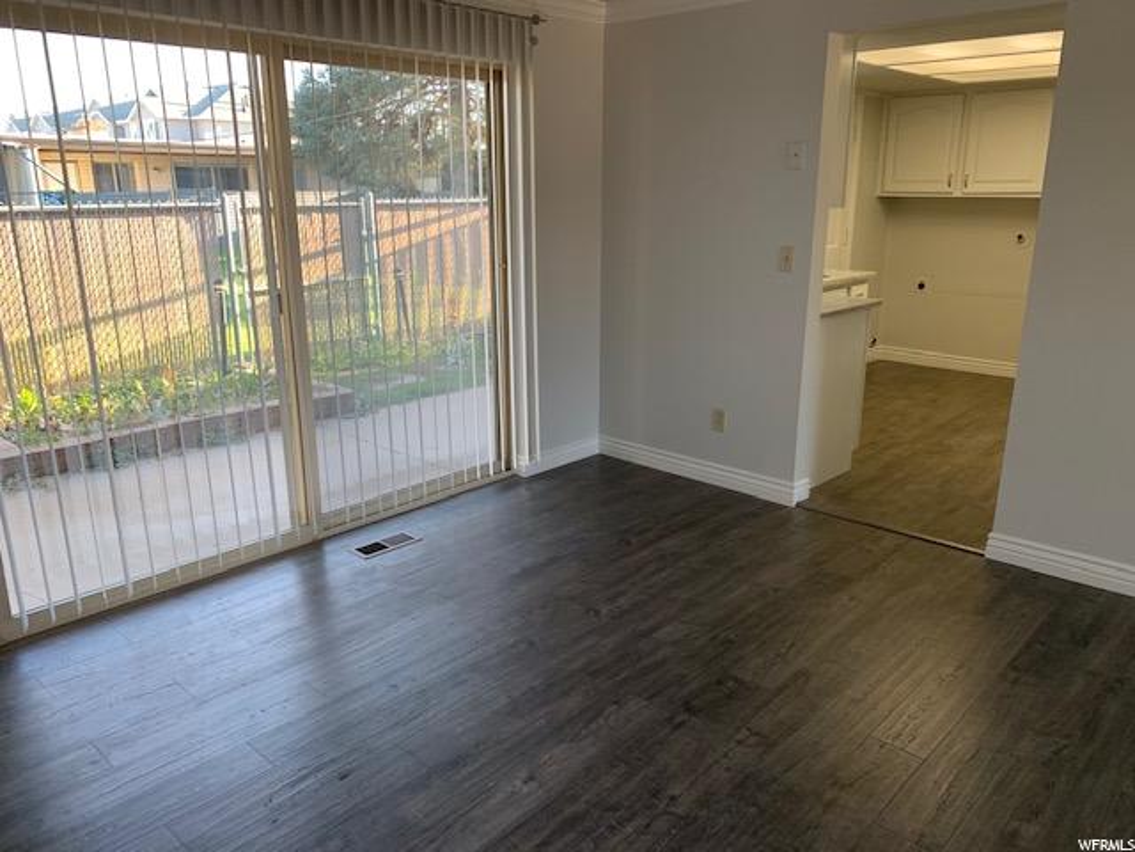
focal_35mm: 26
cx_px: 568
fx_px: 852
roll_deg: +0.5
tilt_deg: -13.2
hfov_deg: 67.3
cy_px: 426
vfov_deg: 53.1
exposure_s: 1/120
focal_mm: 4.25
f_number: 1.8
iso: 100
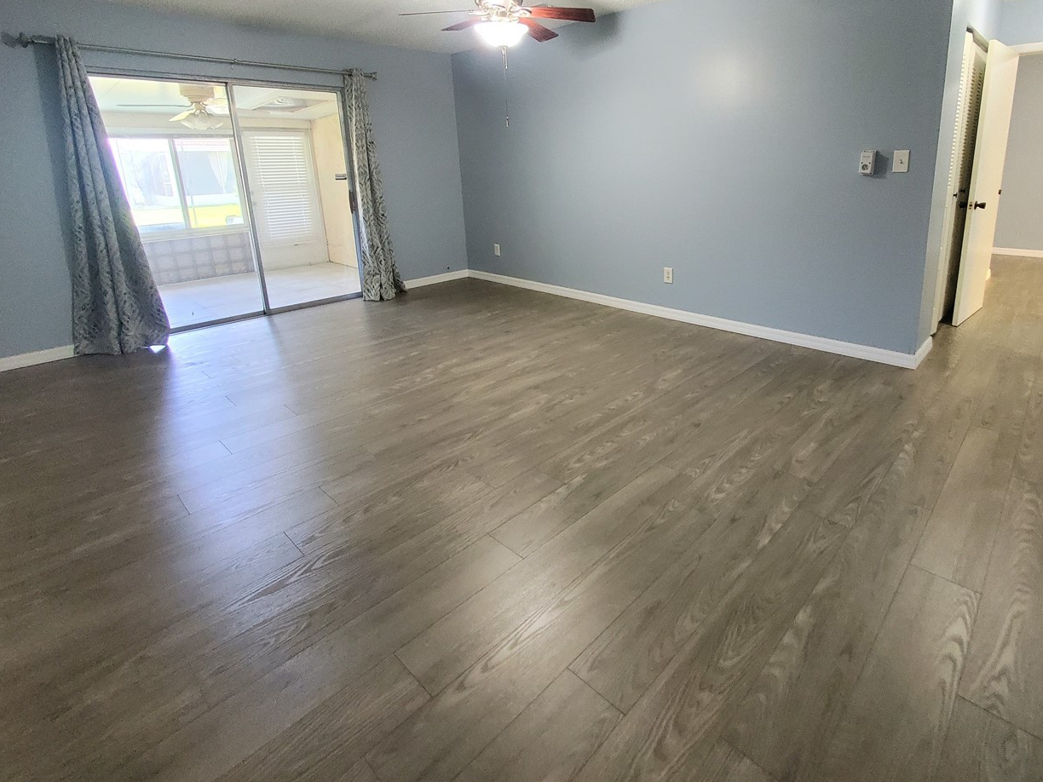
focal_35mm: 17
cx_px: 605
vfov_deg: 73.1
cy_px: 281
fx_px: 512
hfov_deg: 90.3
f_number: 2.2
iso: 500
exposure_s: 1/60.2
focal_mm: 1.8
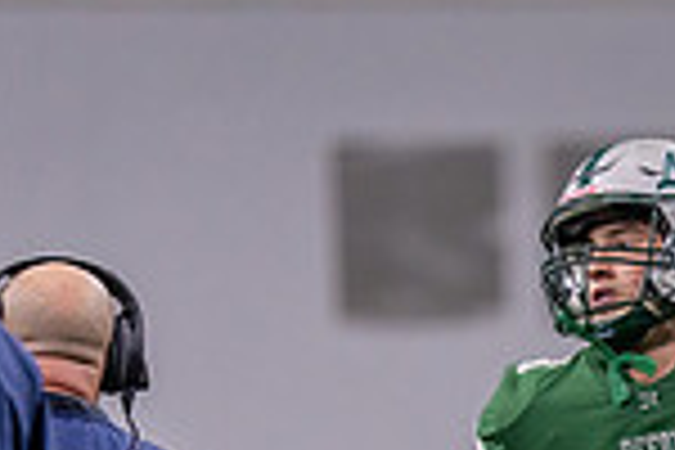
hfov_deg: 2.2
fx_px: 17661
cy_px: 645
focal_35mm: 942
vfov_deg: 1.5
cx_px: 900
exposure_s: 1/1000
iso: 2000
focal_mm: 200
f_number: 2.8
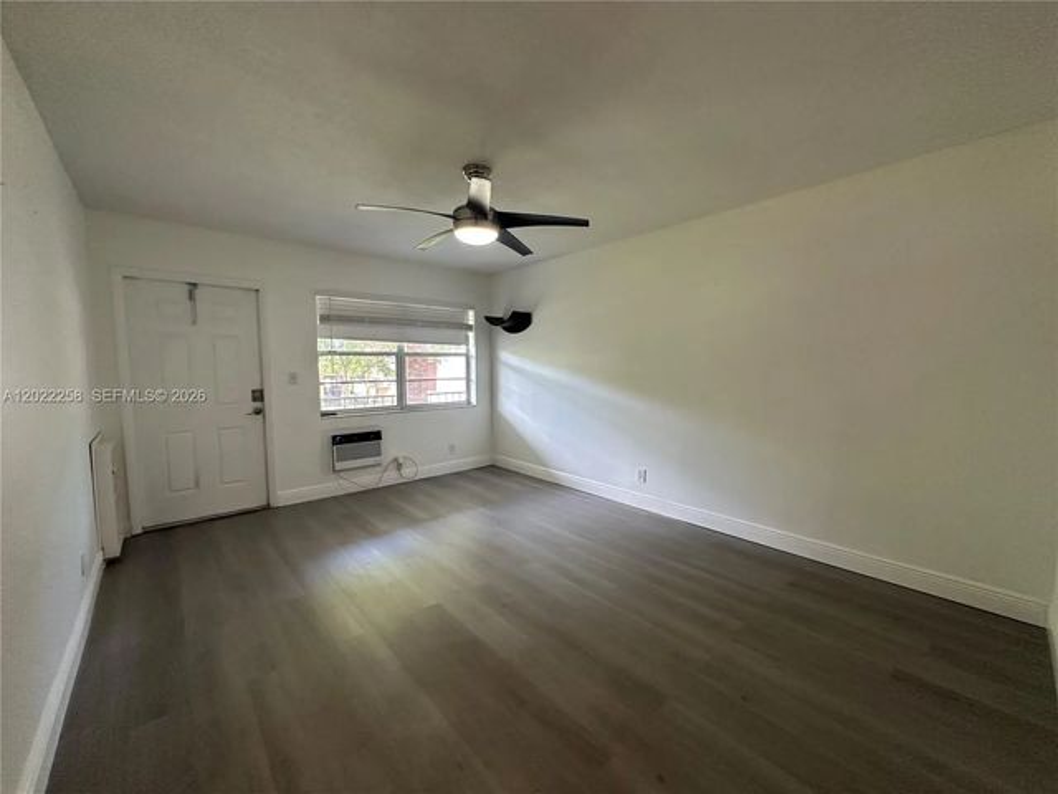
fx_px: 428
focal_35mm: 14
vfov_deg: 85.7
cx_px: 529
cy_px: 397
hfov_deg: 102.1
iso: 250
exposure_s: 1/120
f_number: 2.2
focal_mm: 2.22
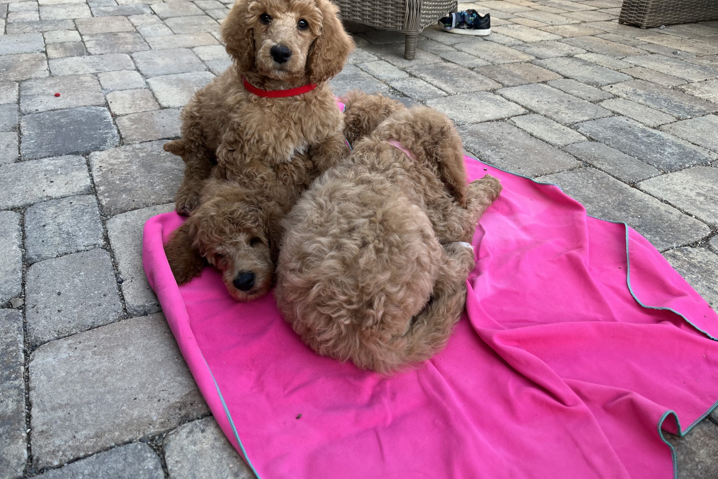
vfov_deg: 46.3
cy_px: 204
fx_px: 558
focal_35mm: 28
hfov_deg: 65.5
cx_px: 358
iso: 40
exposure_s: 1/250
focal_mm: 5.1
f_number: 1.6
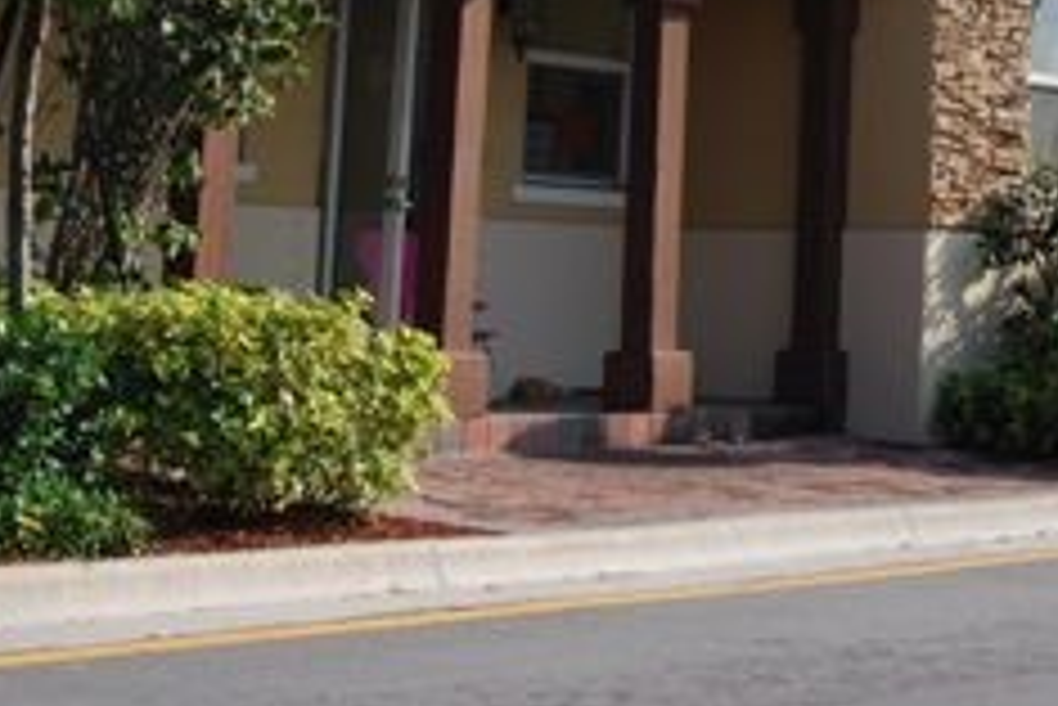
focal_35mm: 98
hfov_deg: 20.0
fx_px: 2882
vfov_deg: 13.4
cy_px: -234
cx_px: 1103
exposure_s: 1/250
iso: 100
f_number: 8
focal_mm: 24
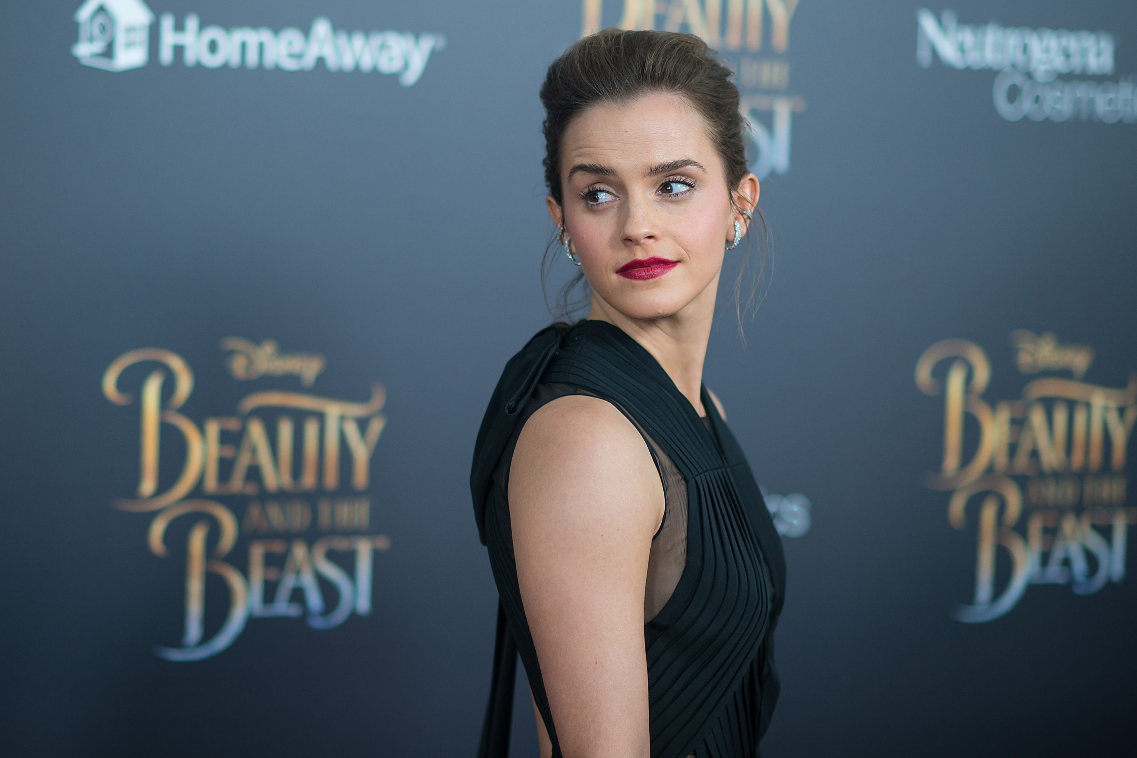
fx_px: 2684
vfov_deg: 16.1
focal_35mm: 85
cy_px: 379
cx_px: 568
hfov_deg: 23.9
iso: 250
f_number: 2
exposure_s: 1/250
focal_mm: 85
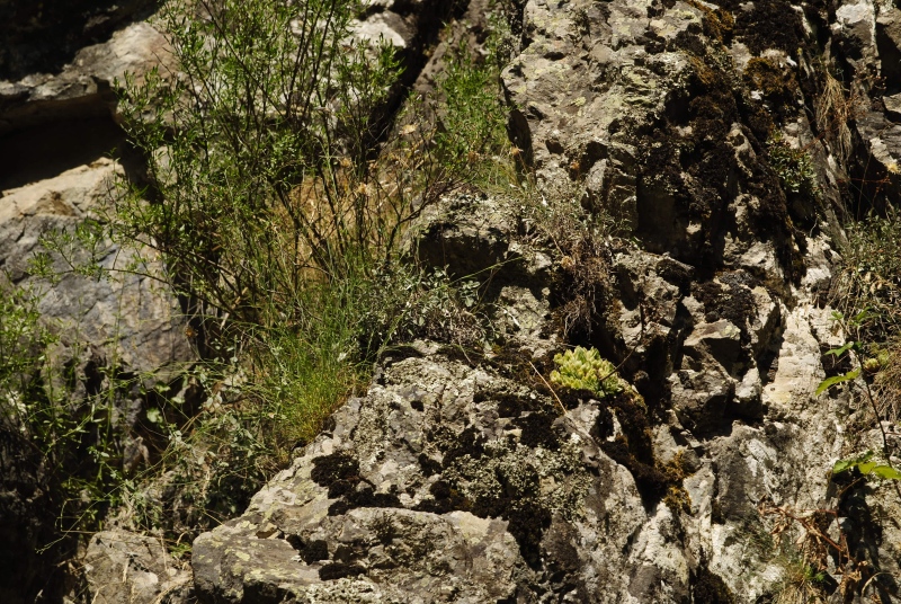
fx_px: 3196
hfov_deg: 16.0
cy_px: 302
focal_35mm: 128
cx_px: 450
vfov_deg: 10.8
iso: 100
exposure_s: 1/250
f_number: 8
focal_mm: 85
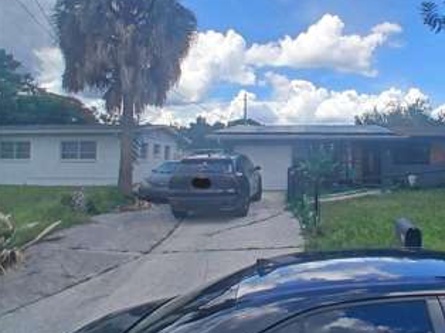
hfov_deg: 63.5
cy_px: 143
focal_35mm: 26
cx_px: 333
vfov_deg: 52.8
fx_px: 334
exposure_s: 1/967
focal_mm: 1.4
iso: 50
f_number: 2.2
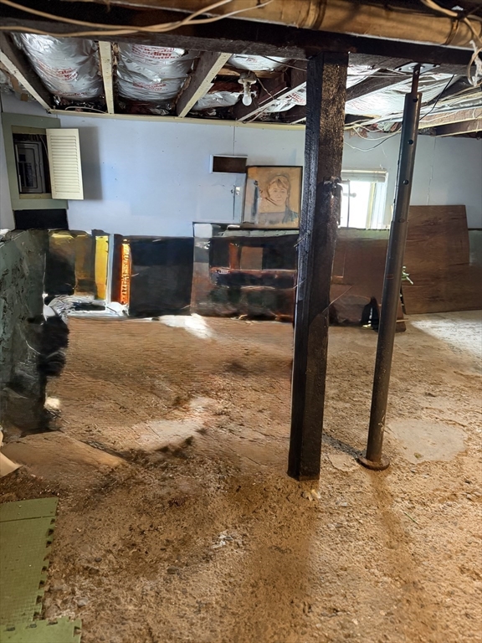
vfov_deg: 71.6
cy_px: 322
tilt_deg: -16.1
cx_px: 241
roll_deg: -1.5
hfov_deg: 56.8
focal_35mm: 24
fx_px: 446
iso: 640
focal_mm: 6.76
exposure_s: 1/40
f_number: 1.78
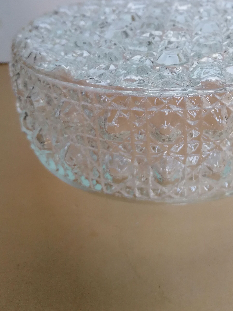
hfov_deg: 33.8
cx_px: 169
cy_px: 71
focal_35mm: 42
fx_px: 377
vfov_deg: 43.1
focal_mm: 4.75
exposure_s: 1/50
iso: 160
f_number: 1.8
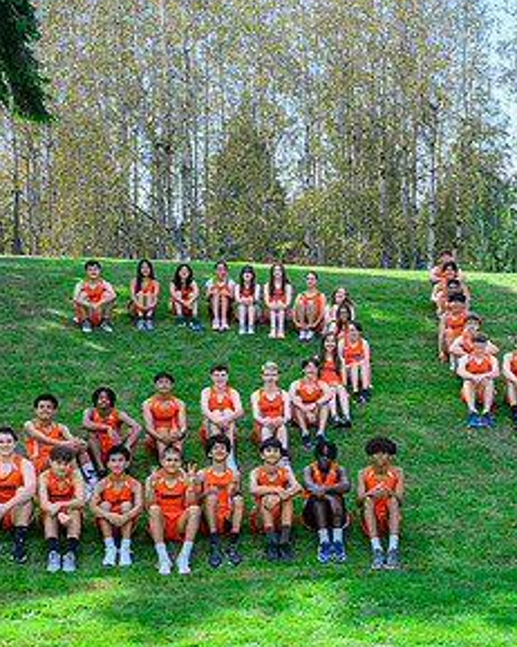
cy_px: 400
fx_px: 1225
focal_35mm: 64
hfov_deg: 23.5
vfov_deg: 29.5
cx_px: 416
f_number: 9
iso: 250
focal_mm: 34
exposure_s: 1/200
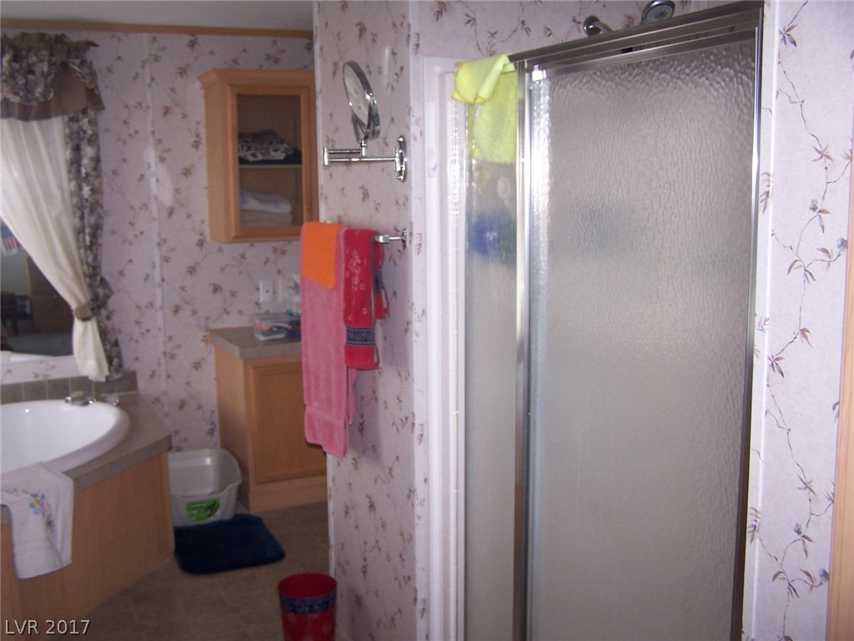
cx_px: 427
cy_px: 320
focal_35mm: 38
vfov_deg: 37.7
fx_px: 937
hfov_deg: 49.0
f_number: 2.8
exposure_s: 1/60
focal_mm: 6.3
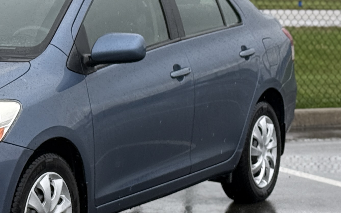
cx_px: -4
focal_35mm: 153
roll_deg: -1.6
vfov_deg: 8.6
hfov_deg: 13.5
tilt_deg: -3.2
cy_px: 39
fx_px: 1422
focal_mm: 6.76
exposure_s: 1/611
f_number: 1.78
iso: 64
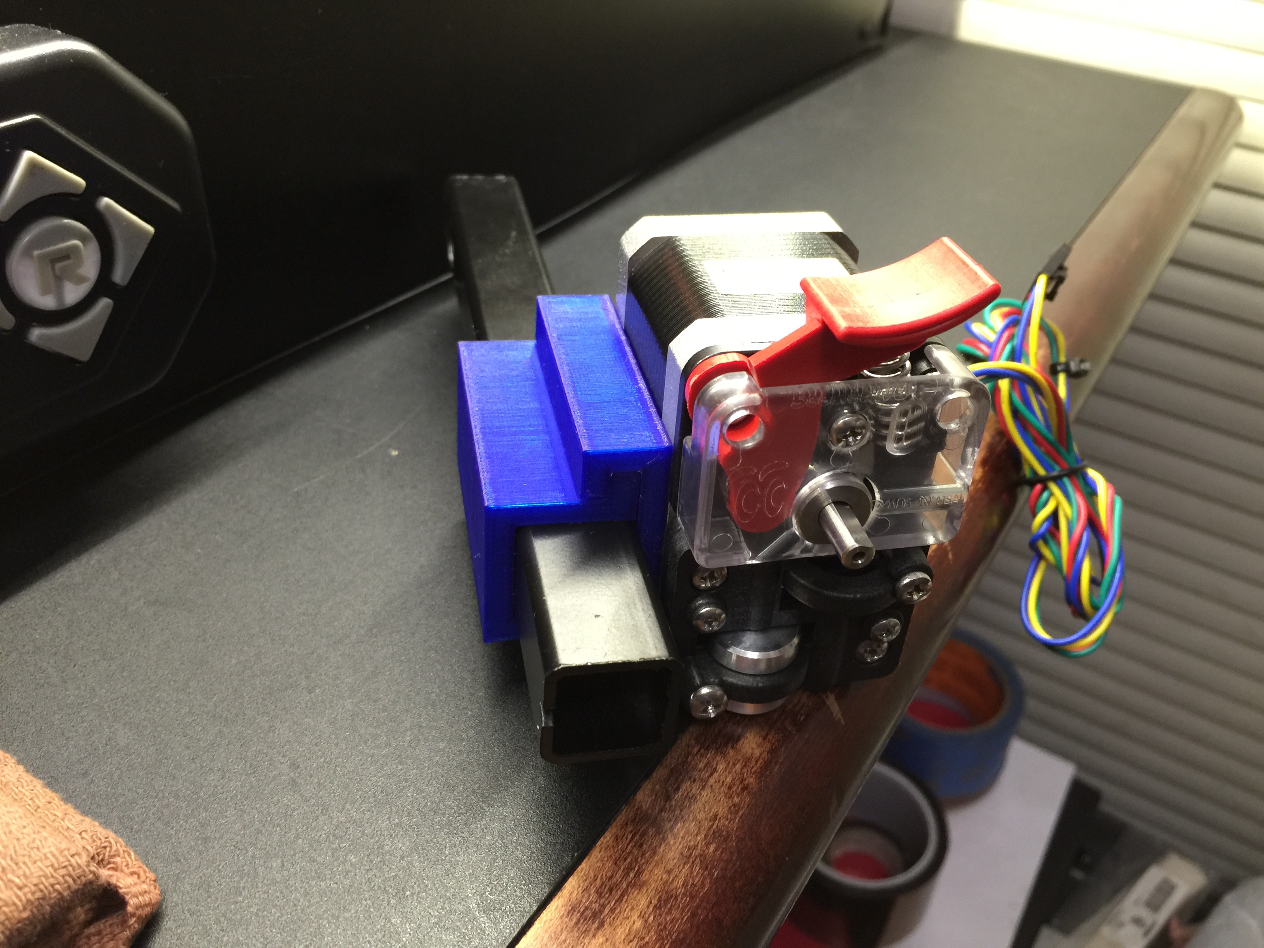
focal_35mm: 29
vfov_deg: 48.2
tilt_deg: -35.0
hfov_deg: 61.7
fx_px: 1059
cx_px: 632
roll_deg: -4.9
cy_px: 474
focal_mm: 4.15
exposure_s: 1/15
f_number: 2.2
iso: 80
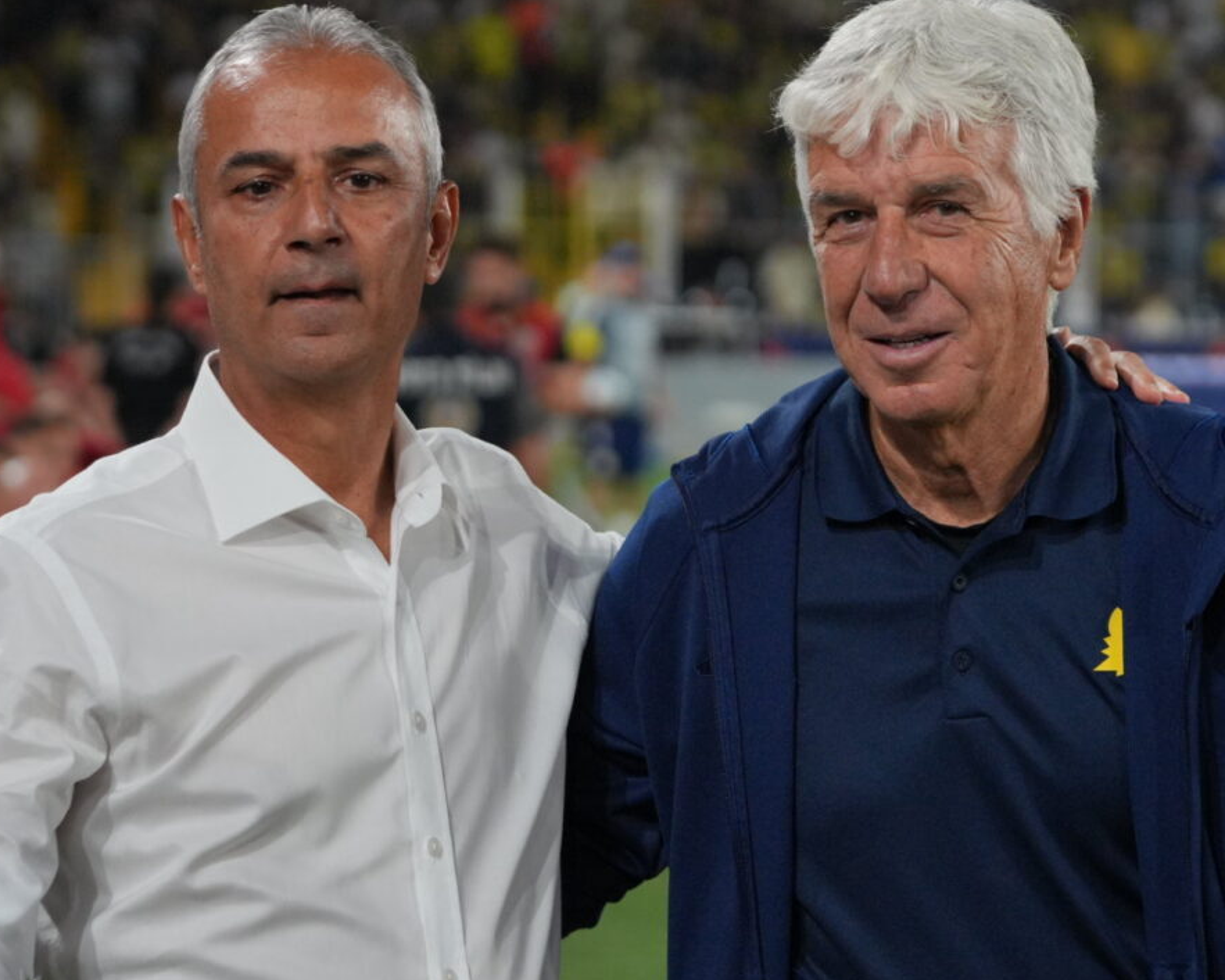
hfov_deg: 13.5
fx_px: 5183
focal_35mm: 143
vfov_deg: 10.8
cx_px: 537
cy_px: 402
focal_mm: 70
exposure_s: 1/2000
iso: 1600
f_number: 3.2
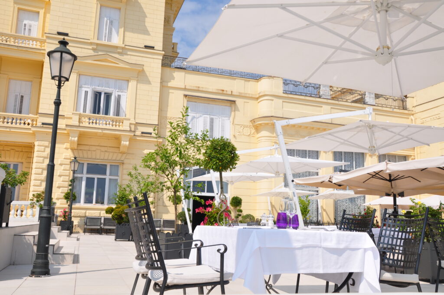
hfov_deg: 57.3
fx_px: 406
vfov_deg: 39.9
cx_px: 222
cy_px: 148
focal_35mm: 33
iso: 200
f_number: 11
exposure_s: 1/400
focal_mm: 22
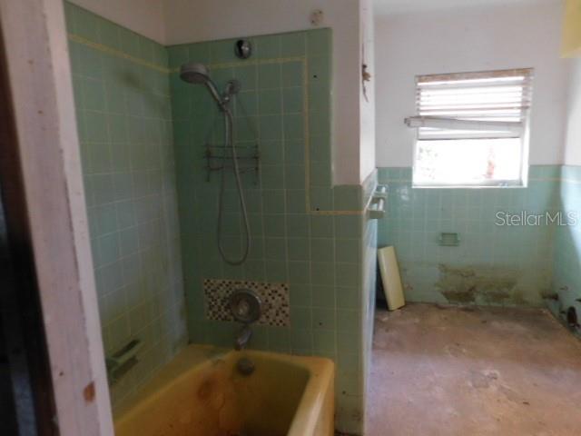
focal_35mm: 23
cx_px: 290
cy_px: 218
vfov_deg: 58.9
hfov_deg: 73.9
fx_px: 386
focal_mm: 4
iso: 320
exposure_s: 1/30
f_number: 3
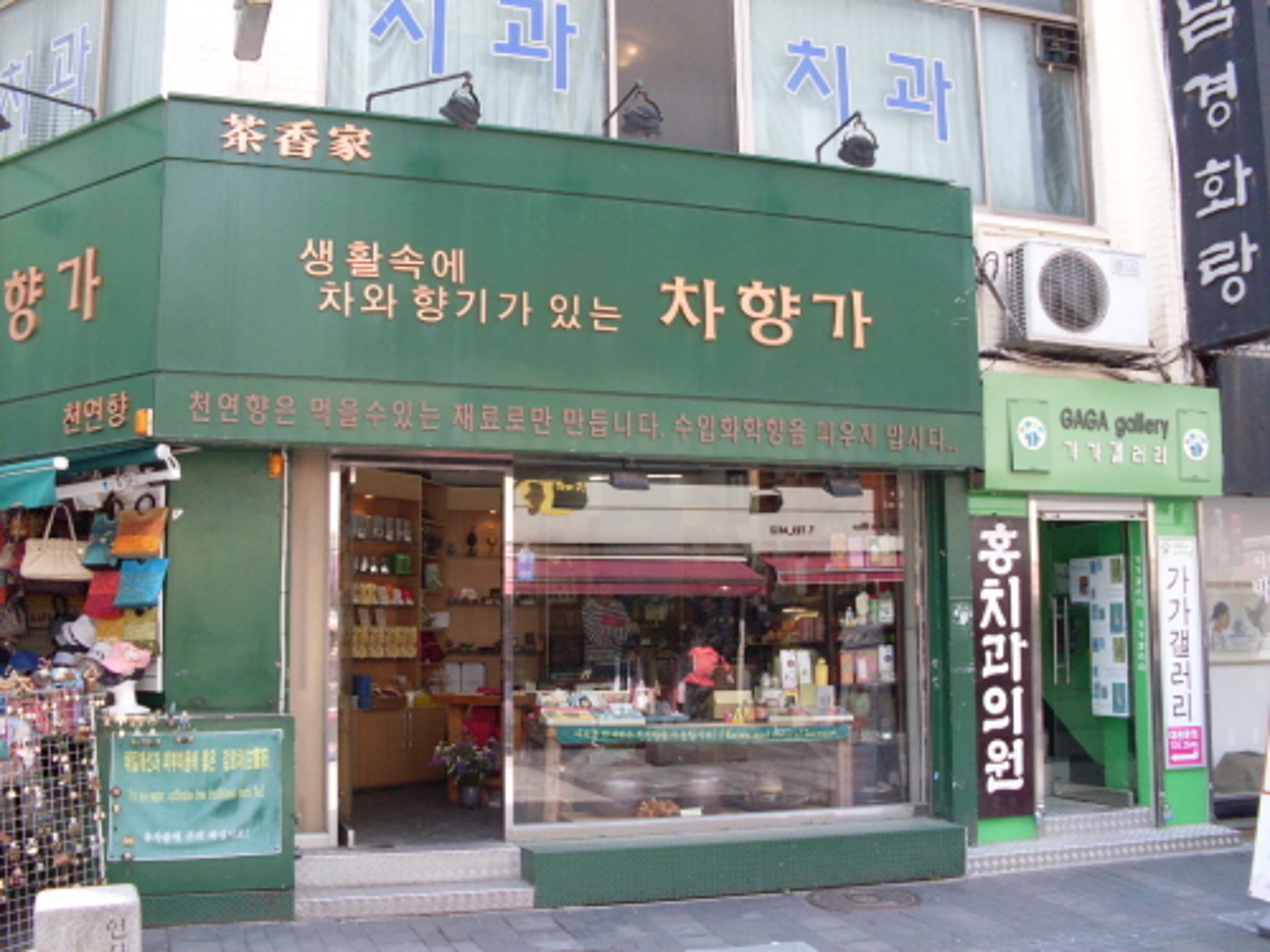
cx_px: 635
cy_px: 476
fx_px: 1394
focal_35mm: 38
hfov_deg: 49.0
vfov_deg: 37.7
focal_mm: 6.3
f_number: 2.8
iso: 80
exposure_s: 1/180
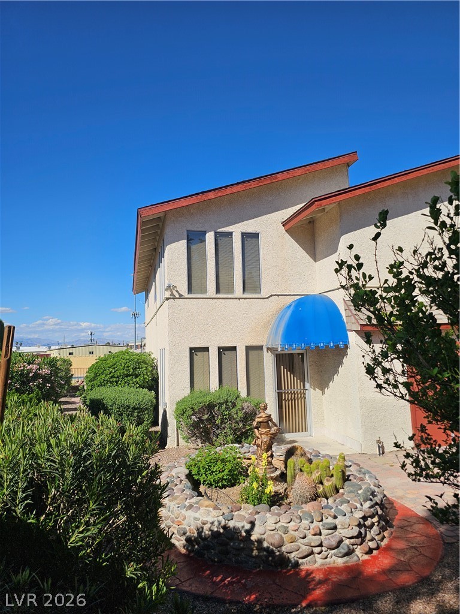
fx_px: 408
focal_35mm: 23
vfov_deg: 73.9
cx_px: 230
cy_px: 307
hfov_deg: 58.9
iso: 10
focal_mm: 6.3
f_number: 1.7
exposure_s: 1/1418
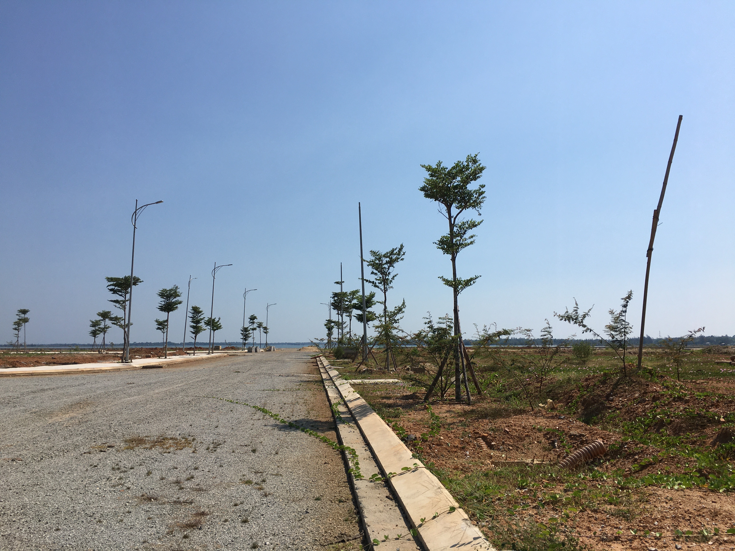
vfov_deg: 48.2
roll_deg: -0.6
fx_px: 616
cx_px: 368
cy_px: 276
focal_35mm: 29
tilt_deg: +6.9
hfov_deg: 61.7
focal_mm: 4.15
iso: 25
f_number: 2.2
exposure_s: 1/3497
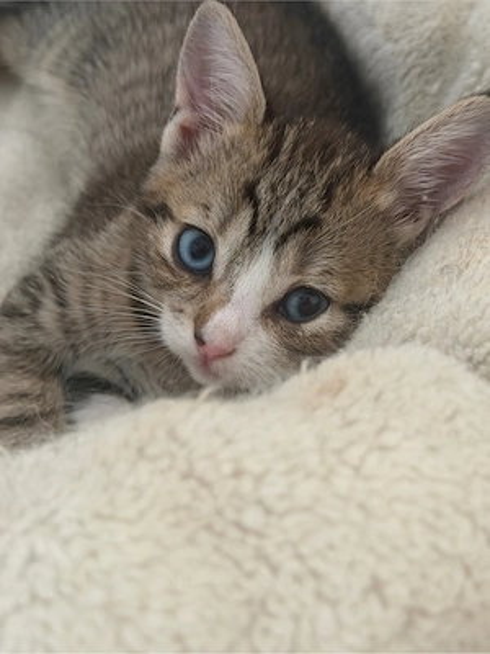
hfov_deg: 30.3
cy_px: 327
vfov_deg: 39.7
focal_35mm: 48
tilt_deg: -46.3
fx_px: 906
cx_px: 245
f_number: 1.78
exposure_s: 1/40
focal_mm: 6.76
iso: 320
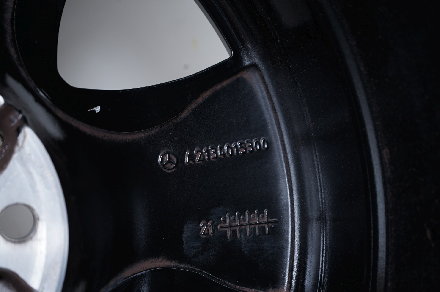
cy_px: 146
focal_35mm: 55
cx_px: 220
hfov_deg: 36.3
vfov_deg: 24.6
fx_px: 672
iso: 250
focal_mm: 55
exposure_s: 1/125
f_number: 7.1
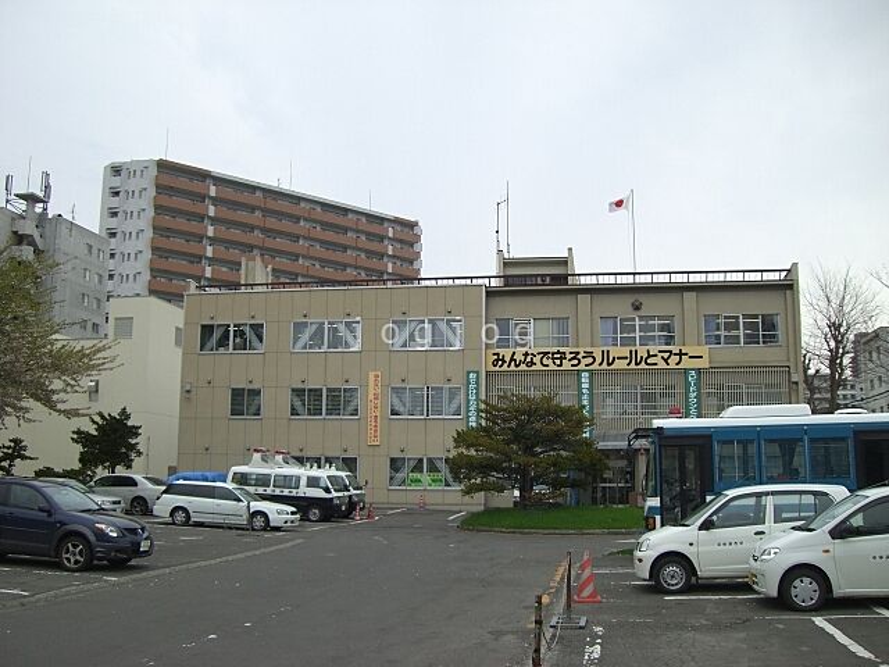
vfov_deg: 37.7
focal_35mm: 38
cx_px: 444
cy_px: 334
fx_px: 976
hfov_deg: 49.0
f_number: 2.7
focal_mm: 6.2
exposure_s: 1/400
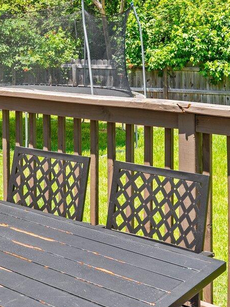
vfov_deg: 33.0
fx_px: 514
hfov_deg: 24.0
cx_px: -6
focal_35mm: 58
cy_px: 111
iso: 100
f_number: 8
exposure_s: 1/160
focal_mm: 18
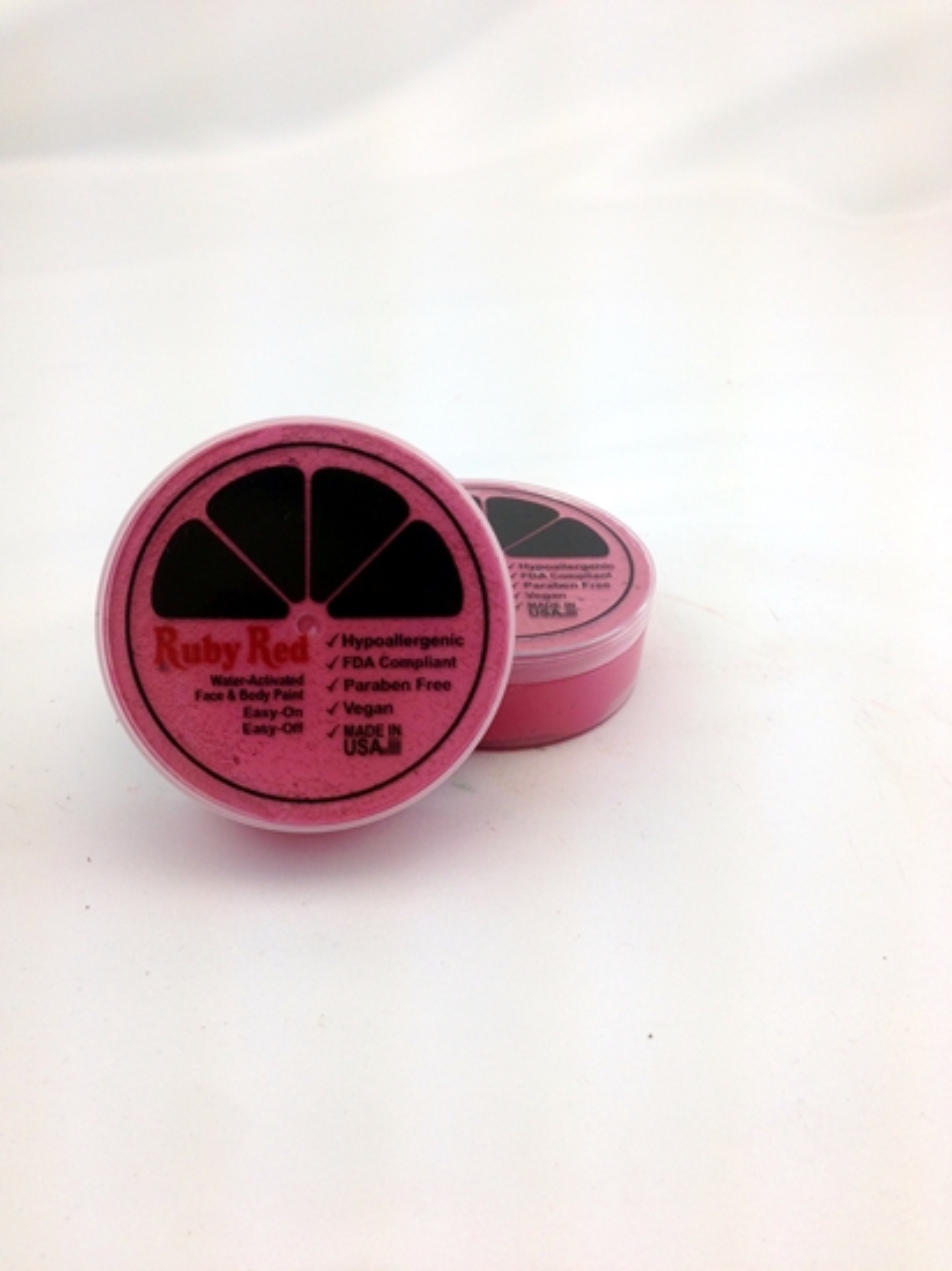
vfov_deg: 55.4
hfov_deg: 42.9
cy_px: 636
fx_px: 1211
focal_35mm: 33
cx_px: 476
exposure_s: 1/166
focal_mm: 4.12
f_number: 2.4
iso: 50
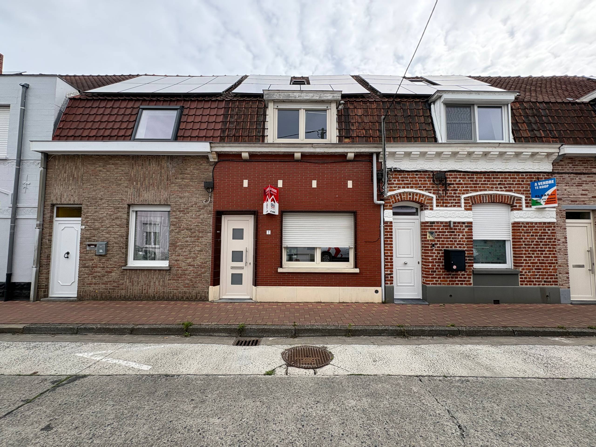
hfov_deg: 102.1
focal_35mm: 14
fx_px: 241
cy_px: 224
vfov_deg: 85.7
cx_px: 298
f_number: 2.2
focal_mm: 2.22
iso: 40
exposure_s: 1/615
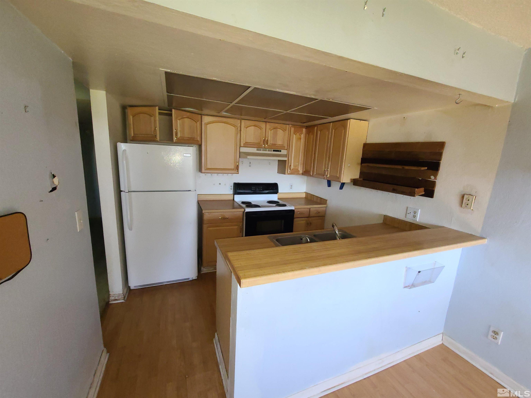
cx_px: 266
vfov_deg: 89.9
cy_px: 199
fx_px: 199
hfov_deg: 106.2
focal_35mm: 13
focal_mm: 2.2
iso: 400
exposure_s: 1/60
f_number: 2.2
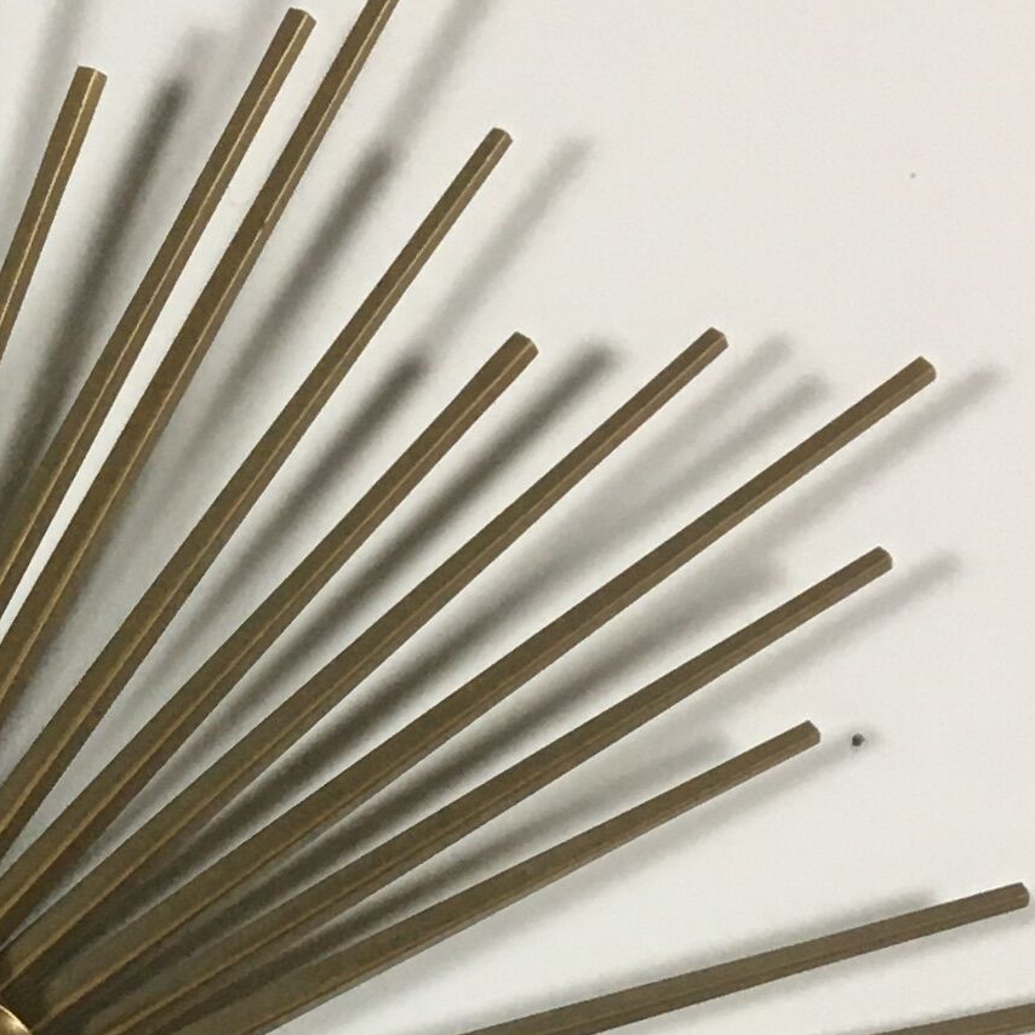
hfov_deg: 13.7
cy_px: 1236
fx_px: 4093
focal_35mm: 121
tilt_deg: -2.5
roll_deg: +1.0
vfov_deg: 14.0
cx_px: -447
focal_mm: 4.15
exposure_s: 1/33
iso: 125
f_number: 2.2
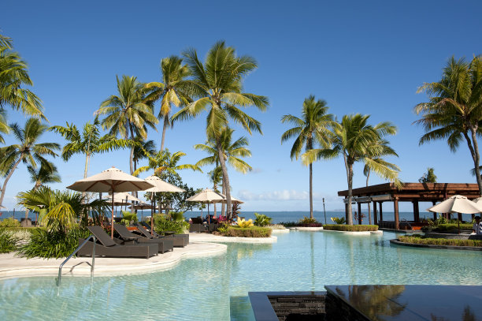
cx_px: 241
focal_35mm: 26
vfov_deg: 49.5
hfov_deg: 69.4
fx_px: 348
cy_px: 160
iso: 400
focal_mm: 26
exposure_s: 1/640
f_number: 13
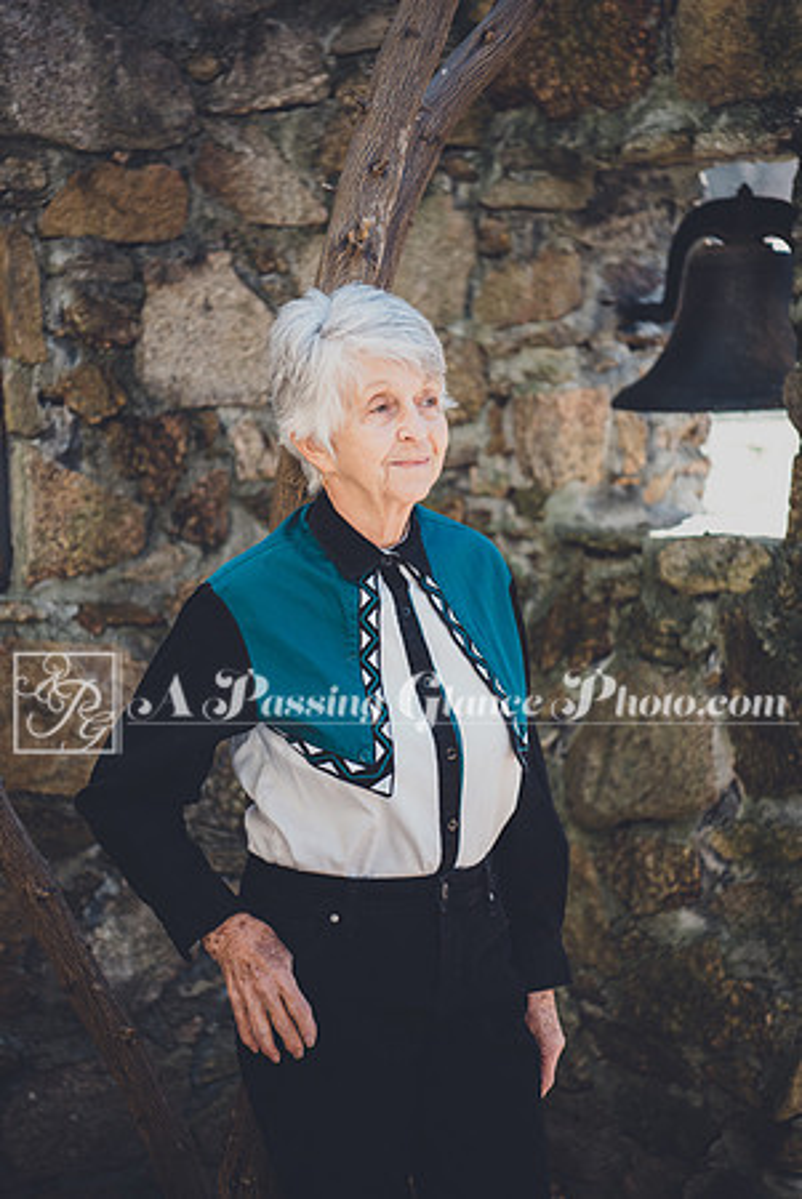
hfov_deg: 19.5
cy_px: 600
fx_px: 2334
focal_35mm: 70
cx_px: 401
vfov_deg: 28.8
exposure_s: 1/320
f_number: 3.2
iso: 450
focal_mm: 70
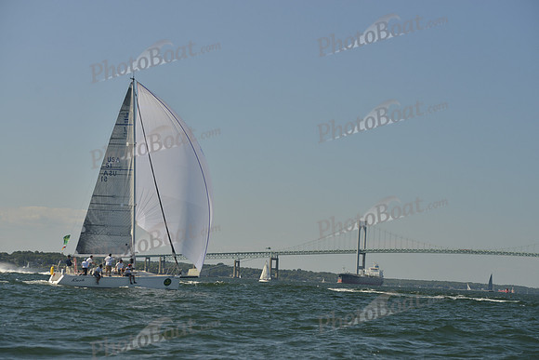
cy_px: 180
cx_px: 270
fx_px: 1423
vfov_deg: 14.4
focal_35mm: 95
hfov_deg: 21.5
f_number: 6.3
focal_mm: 95
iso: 400
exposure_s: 1/1600
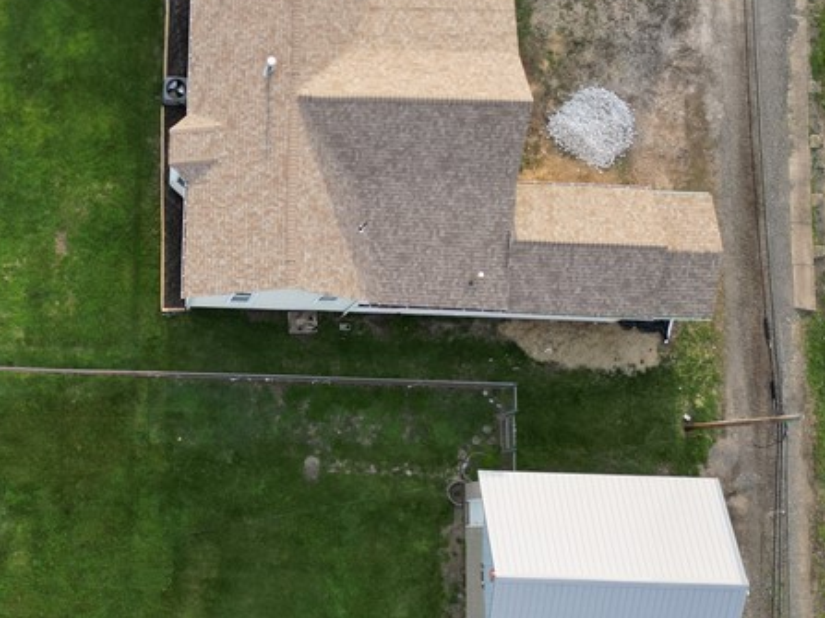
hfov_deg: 33.0
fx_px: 1310
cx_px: 74
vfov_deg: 26.5
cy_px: 386
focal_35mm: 55
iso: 100
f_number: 1.7
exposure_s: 1/640
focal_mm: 6.72
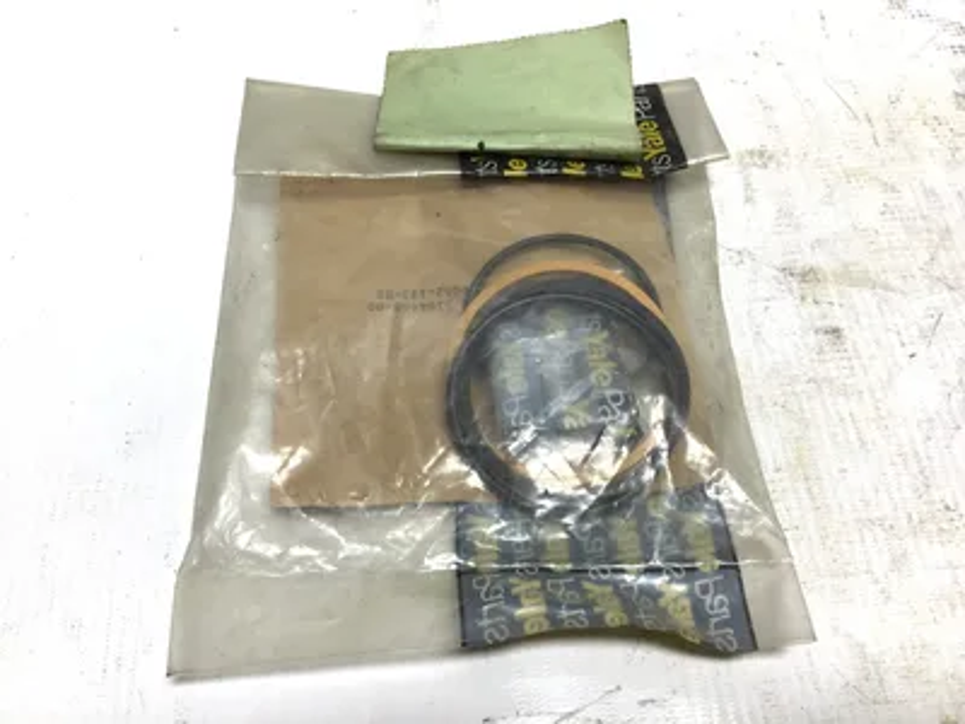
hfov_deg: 58.4
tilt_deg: -61.2
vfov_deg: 45.4
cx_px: 482
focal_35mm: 31
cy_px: 362
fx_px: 864
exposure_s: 1/120
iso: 25
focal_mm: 3.3
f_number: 2.4
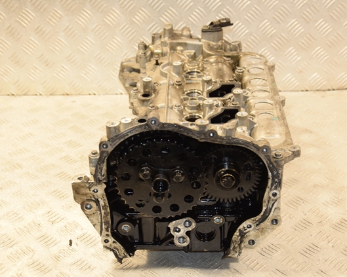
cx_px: 182
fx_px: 612
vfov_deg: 25.6
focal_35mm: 60
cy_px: 138
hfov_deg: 31.7
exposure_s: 1/160
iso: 800
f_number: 5
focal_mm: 35
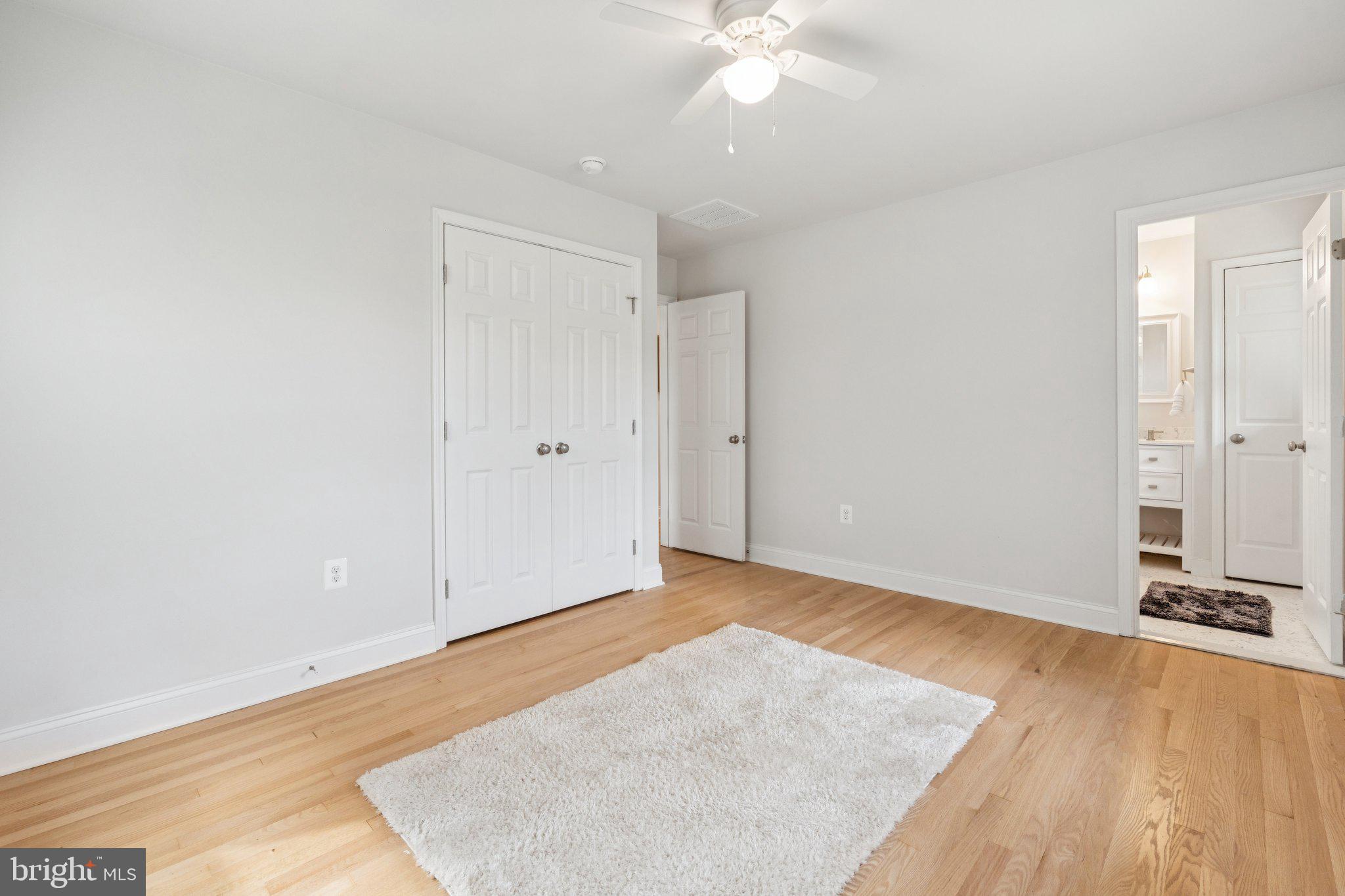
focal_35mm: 16
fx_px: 598
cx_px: 672
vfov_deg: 73.7
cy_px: 448
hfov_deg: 96.7
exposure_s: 1/20
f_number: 7.1
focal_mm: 16
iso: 400
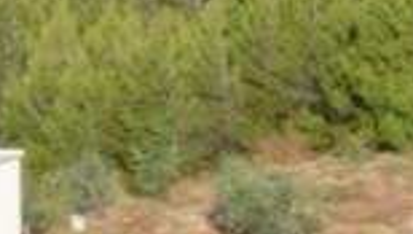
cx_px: -864
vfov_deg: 4.0
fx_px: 3212
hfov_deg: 6.6
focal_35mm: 293
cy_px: -541
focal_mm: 24
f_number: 4
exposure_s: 1/30
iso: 400
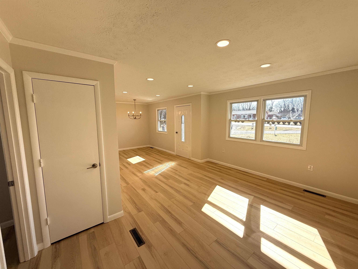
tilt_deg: -6.0
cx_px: 179
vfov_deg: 85.7
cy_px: 134
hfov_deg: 102.1
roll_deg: +0.5
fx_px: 145
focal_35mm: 14
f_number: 2.2
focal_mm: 2.22
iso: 64
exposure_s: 1/424
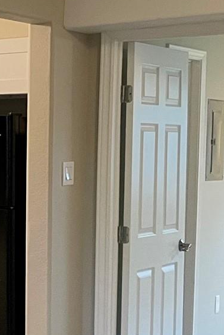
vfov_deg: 20.8
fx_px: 914
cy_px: 181
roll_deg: +0.4
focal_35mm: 98
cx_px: -380
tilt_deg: -2.5
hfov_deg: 10.9
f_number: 1.6
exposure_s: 1/60
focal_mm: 4.2
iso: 500
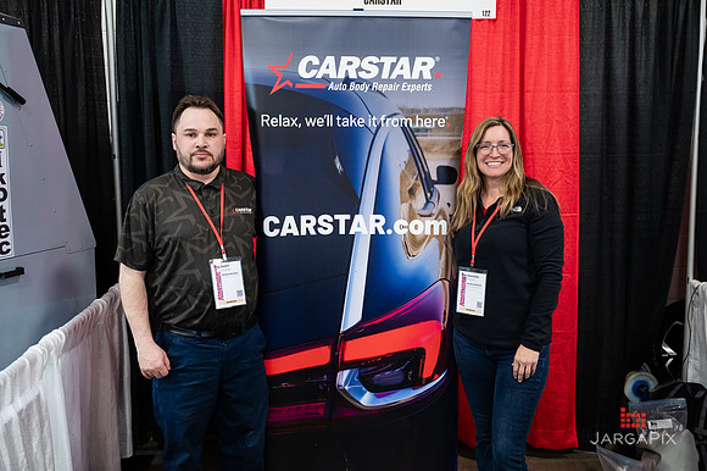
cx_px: 353
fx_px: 684
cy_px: 224
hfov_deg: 54.7
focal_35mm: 35
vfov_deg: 38.0
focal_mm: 32
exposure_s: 1/200
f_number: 3.2
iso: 3200
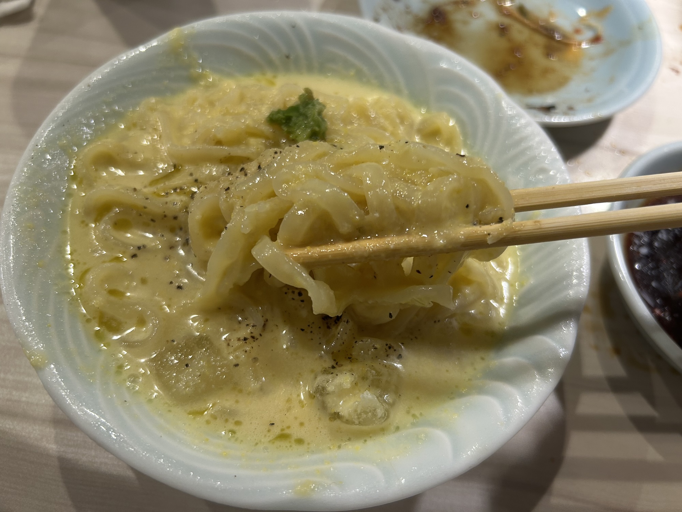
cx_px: 341
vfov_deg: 53.1
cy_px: 256
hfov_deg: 67.3
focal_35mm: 26
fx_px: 512
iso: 100
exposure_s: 1/100
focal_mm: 5.7
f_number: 1.5
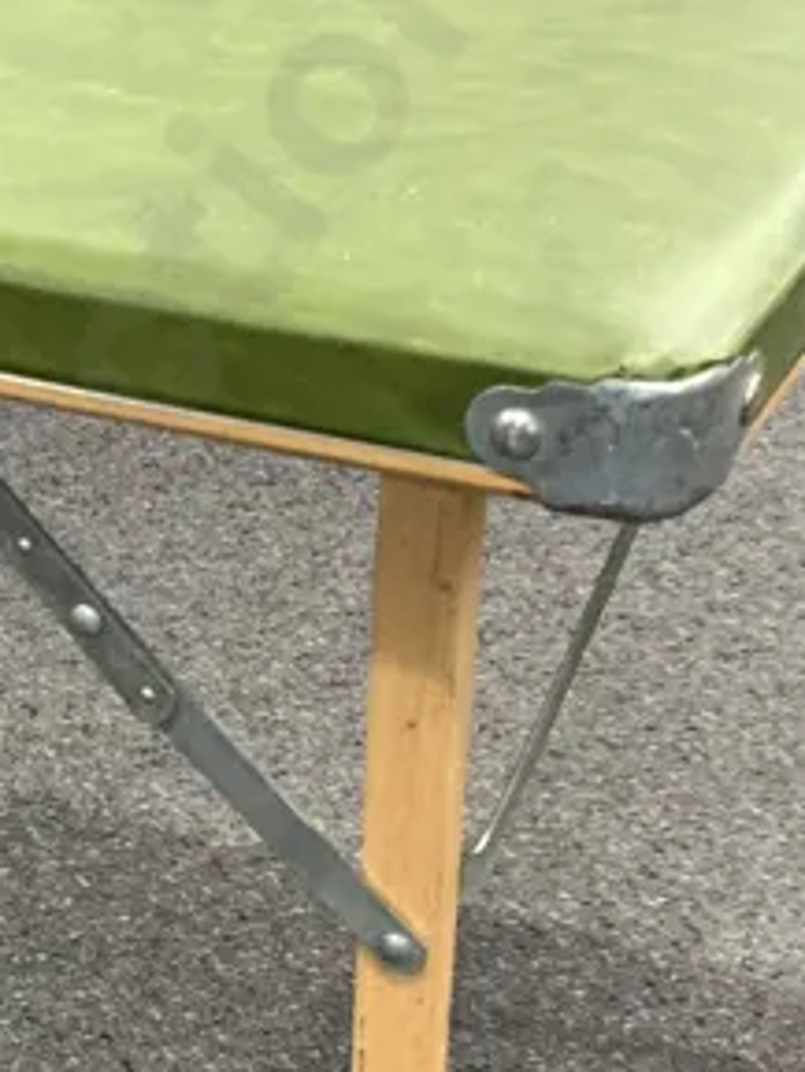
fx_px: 2851
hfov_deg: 15.5
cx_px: -152
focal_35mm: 92
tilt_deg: -30.6
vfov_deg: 21.2
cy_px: 753
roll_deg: +3.1
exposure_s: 1/50
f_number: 1.8
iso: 100
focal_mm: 4.25
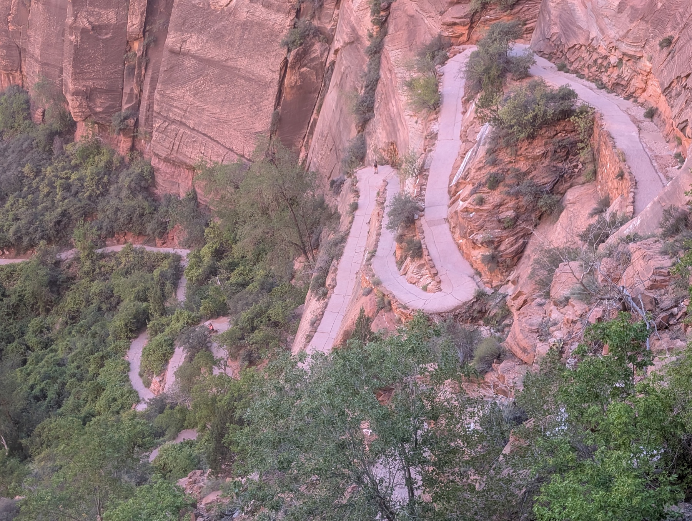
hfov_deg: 38.9
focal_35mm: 49
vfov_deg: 29.7
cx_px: 346
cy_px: 260
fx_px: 981
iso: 175
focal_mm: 6.9
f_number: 1.68
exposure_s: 1/351
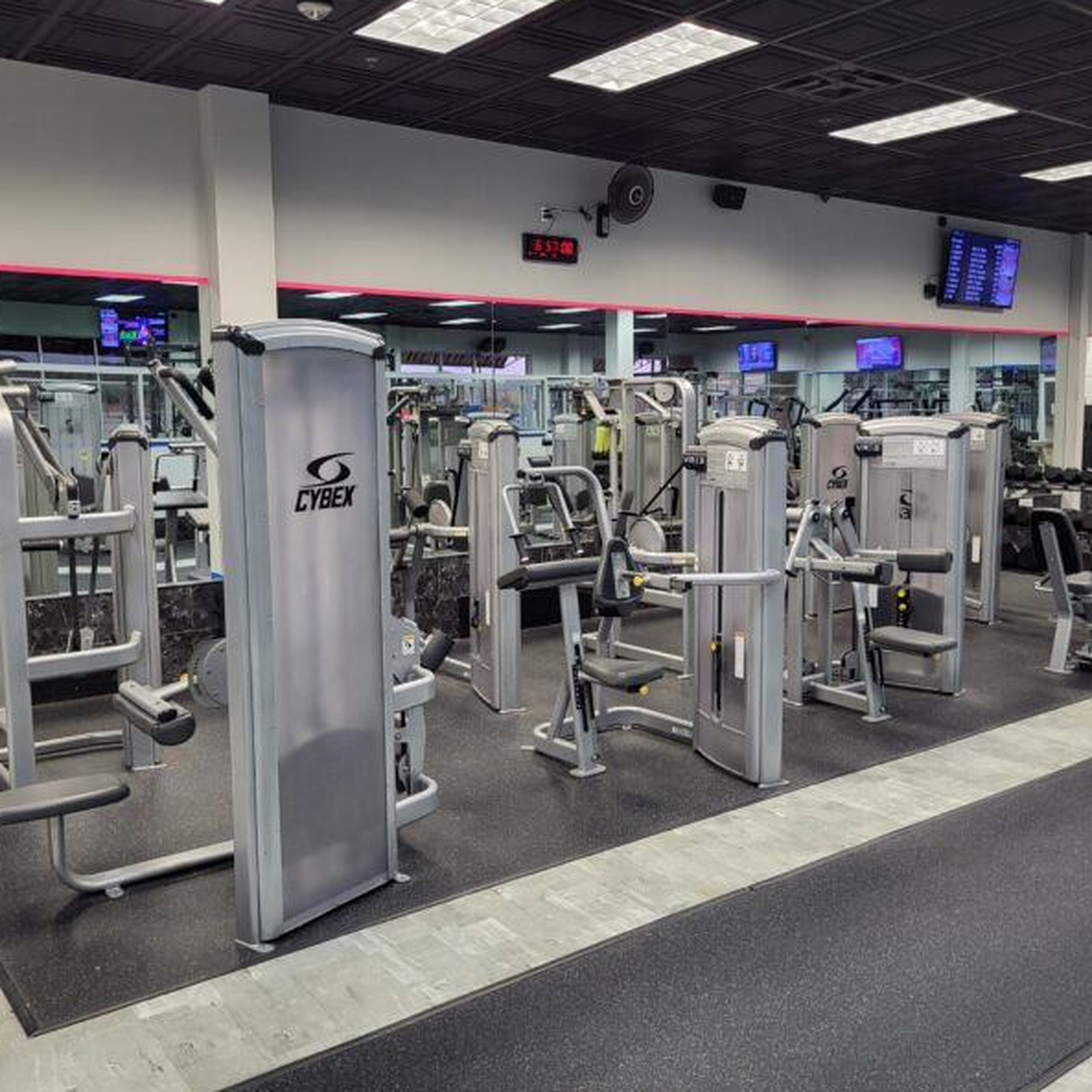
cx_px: 591
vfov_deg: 52.5
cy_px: 547
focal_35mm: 31
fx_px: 1106
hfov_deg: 52.5
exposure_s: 1/60
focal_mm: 5.4
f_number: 1.8
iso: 250
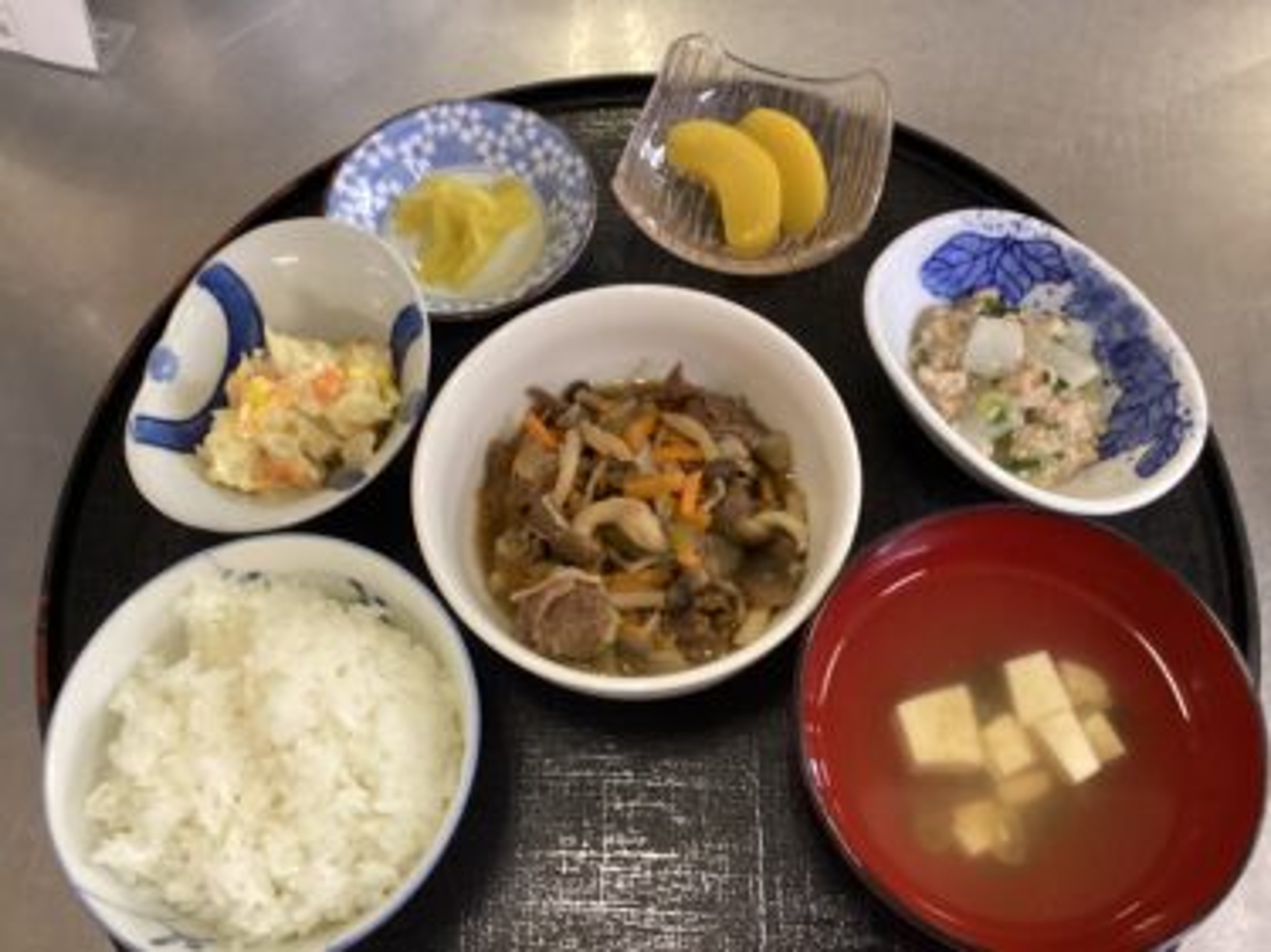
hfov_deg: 58.4
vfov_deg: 45.4
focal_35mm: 31
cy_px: 476
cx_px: 636
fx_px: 1138
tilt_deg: -66.1
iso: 320
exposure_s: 1/40
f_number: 2.4
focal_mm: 3.3
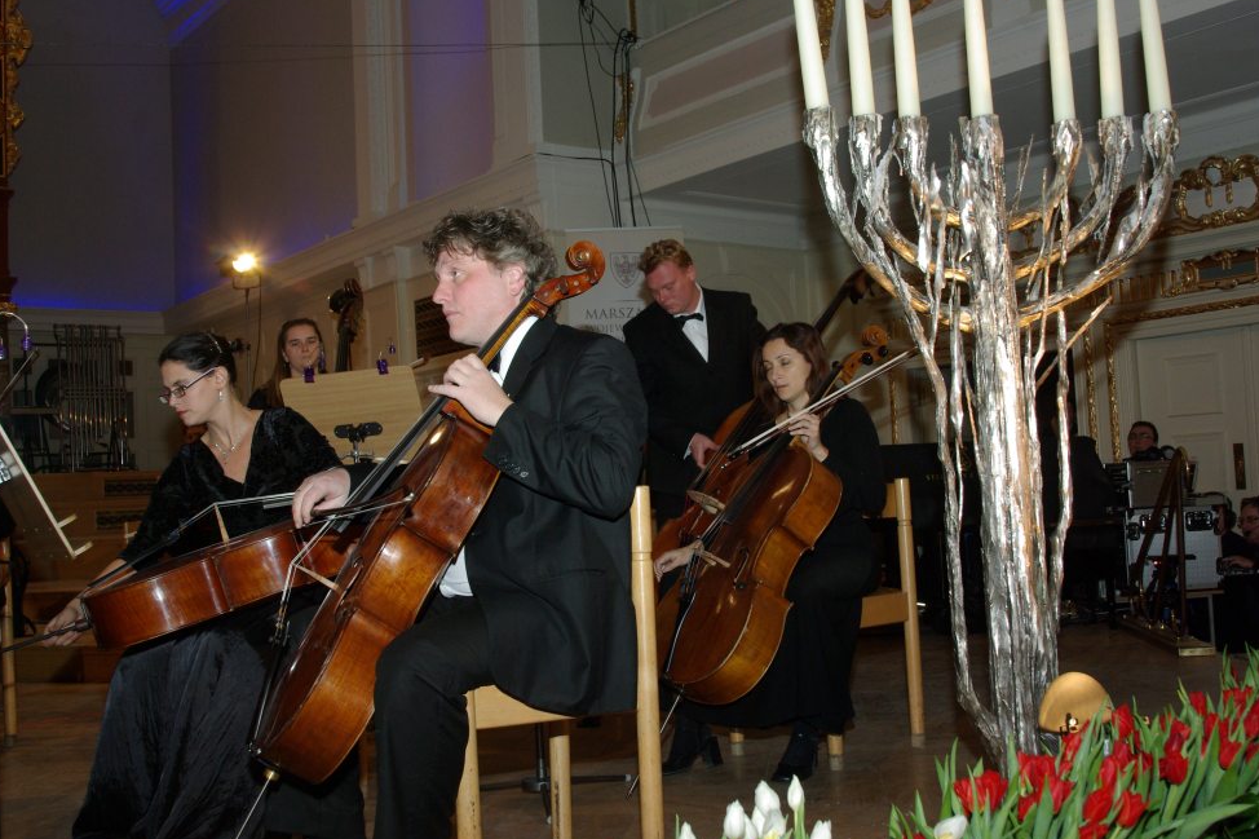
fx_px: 1294
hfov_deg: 51.9
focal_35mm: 37
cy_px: 421
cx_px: 628
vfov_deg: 35.9
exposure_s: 1/45
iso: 400
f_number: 6.7
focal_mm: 24
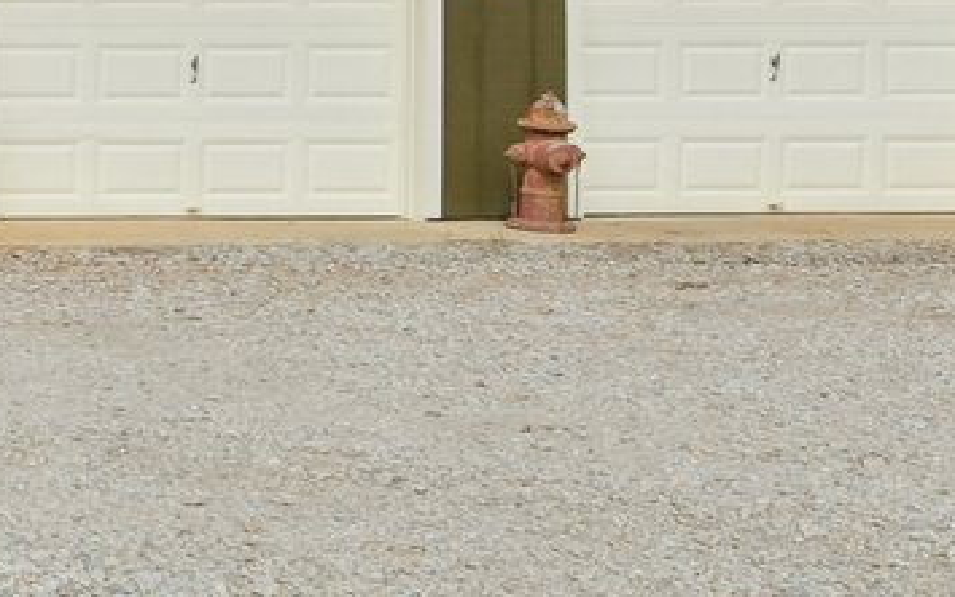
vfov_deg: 13.0
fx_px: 2603
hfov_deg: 16.5
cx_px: -874
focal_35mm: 100
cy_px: 87
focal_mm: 17
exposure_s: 1/1250
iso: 400
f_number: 8
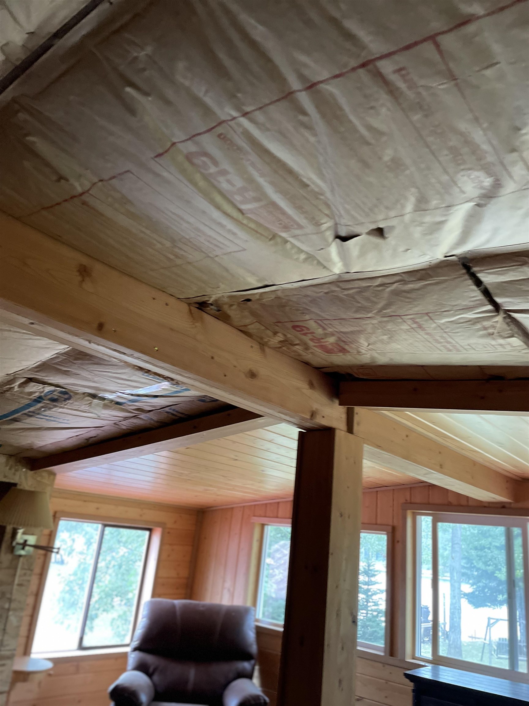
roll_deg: -6.6
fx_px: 530
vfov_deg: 67.3
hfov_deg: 53.1
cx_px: 264
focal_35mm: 26
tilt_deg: +21.0
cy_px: 353
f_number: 1.6
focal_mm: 4.2
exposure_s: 1/60
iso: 500
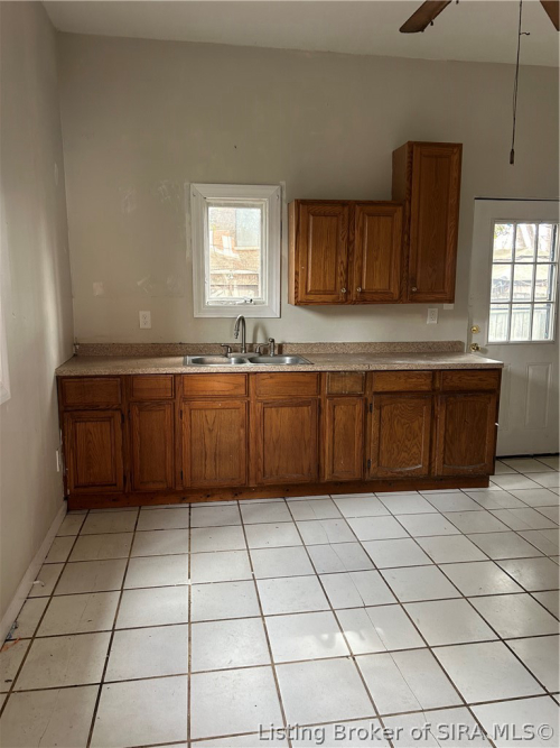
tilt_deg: -7.8
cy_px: 374
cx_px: 280
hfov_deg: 53.0
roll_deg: -0.6
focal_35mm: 26
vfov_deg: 67.3
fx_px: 561
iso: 125
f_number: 1.5
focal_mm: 5.7
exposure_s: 1/67
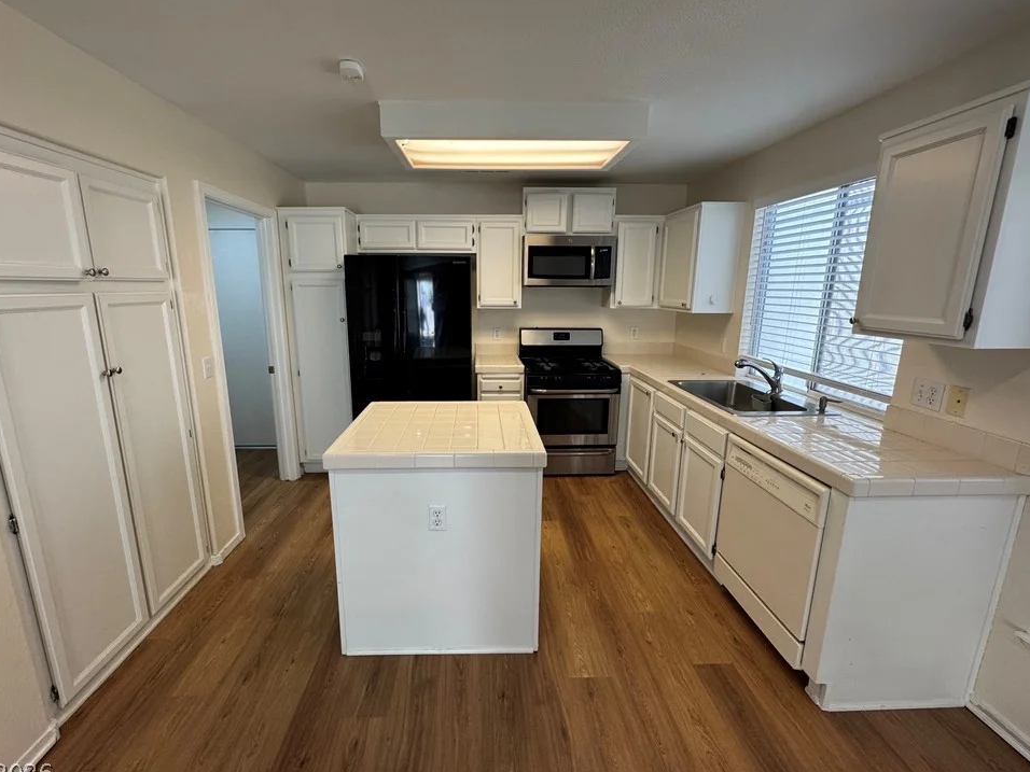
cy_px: 377
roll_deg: -0.1
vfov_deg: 81.7
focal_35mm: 15
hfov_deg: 98.1
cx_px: 487
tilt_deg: -11.7
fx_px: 446
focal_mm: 2.22
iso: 200
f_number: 2.2
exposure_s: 1/120
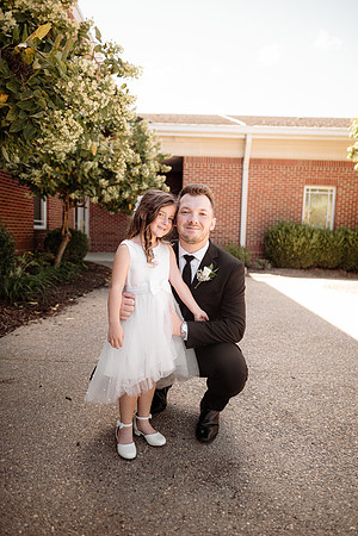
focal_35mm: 24
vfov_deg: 73.7
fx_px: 358
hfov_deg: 53.1
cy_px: 268
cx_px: 179
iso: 160
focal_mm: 24
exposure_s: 1/500
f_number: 2.2
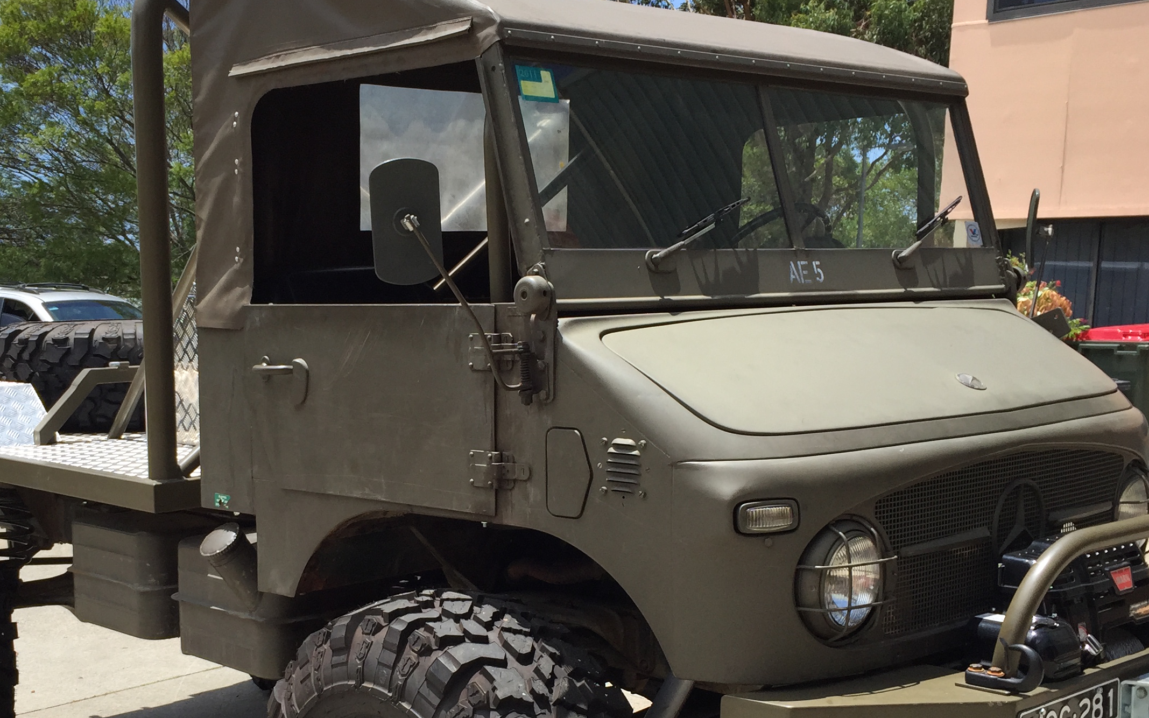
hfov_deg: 42.3
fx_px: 1472
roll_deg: -1.6
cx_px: 434
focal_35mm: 47
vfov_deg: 27.3
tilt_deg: -9.2
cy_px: 479
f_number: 2.2
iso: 32
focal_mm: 4.15
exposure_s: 1/1647
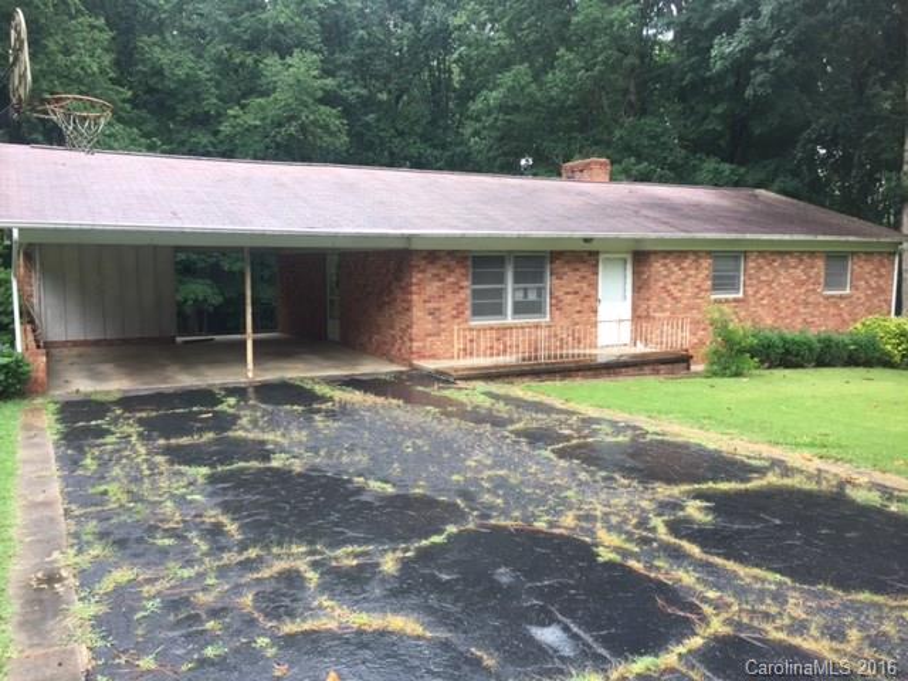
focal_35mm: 29
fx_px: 761
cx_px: 454
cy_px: 340
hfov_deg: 61.7
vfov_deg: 48.2
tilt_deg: -5.6
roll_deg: -0.8
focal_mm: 4.15
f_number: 2.2
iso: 32
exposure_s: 1/120
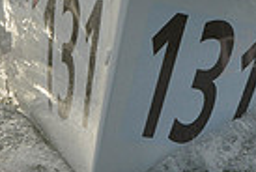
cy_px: -44
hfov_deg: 4.4
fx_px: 3314
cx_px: 121
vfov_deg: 3.0
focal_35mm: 465
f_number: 14
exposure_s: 1/1250
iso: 400
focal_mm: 110
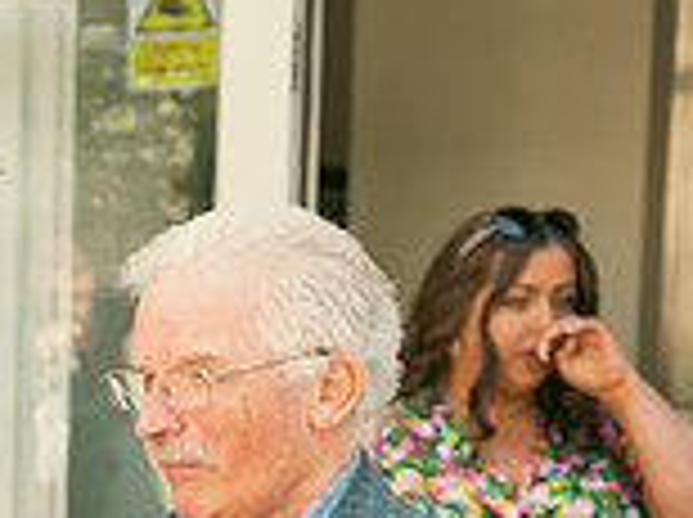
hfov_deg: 12.5
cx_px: -549
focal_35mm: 145
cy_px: 714
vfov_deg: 10.0
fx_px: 2898
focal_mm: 40
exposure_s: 1/250
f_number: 3.5
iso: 160
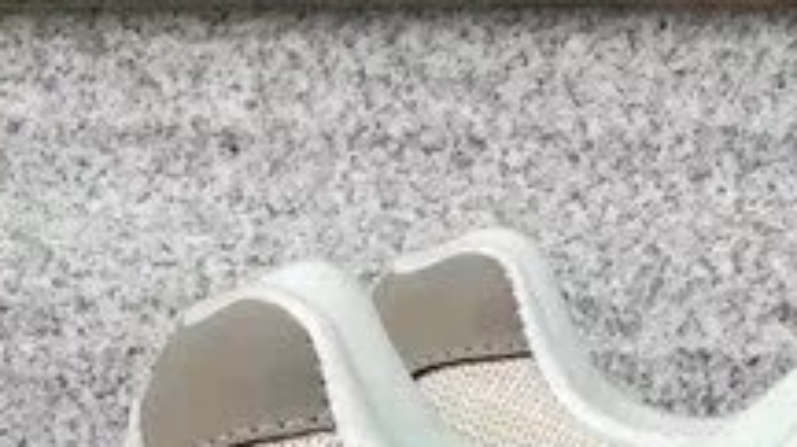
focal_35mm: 141
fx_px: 2977
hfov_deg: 14.4
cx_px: 1140
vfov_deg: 7.8
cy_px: 1151
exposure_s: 1/274
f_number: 2.4
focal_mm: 3.3
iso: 25
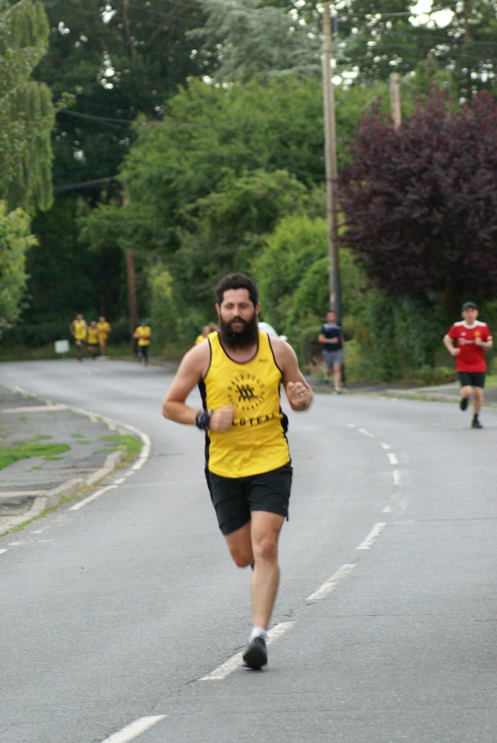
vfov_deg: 8.6
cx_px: 248
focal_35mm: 240
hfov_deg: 5.7
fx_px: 4961
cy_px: 372
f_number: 5.6
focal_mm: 160
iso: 800
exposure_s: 1/80
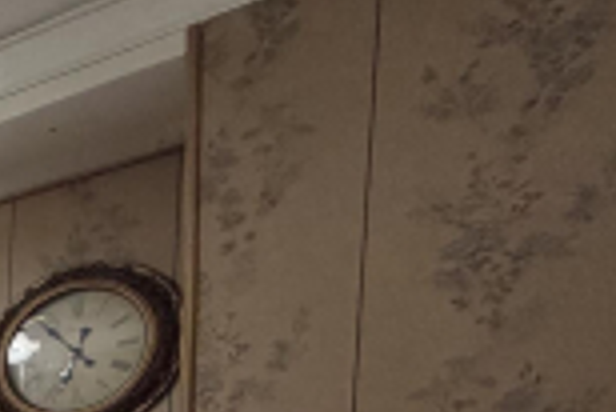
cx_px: -690
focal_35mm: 63
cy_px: 684
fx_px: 1079
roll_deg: +0.3
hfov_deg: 17.8
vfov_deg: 18.2
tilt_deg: -3.8
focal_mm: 2.22
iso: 200
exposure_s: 1/60
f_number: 2.2
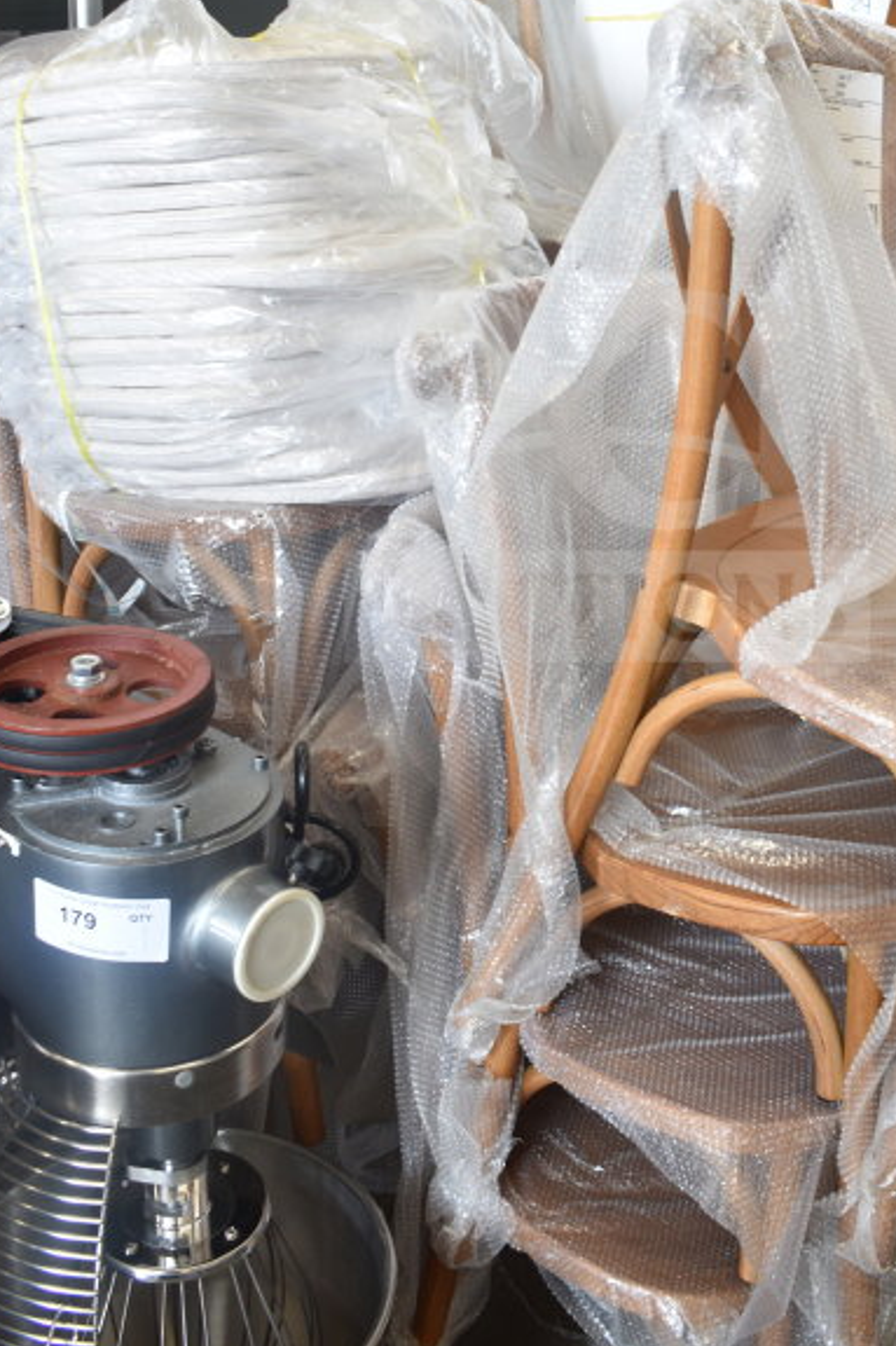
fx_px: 1606
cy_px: 476
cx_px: 606
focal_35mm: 43
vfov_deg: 44.9
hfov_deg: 30.9
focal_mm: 18
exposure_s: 1/30
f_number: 3.5
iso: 200
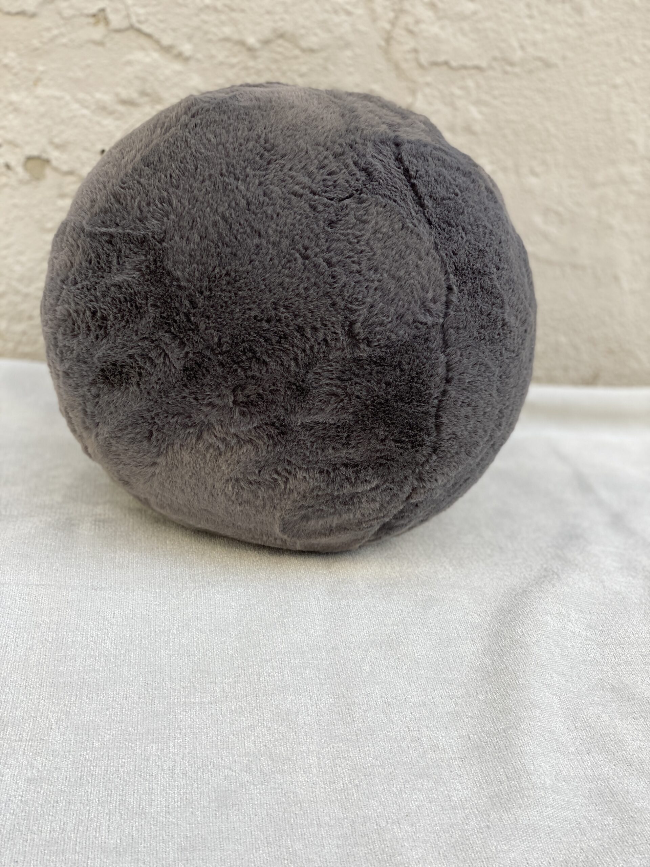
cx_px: 325
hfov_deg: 28.0
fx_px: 1302
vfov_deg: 36.8
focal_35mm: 52
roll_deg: -5.6
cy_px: 434
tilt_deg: -20.6
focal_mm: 6
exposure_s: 1/232
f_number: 2
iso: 20
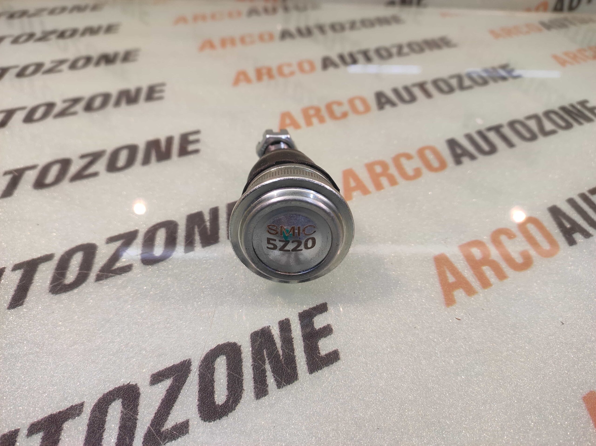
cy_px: 223
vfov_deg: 74.7
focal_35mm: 17
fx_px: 292
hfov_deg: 91.1
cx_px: 298
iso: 281
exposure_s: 1/50
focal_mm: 4.74
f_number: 1.79
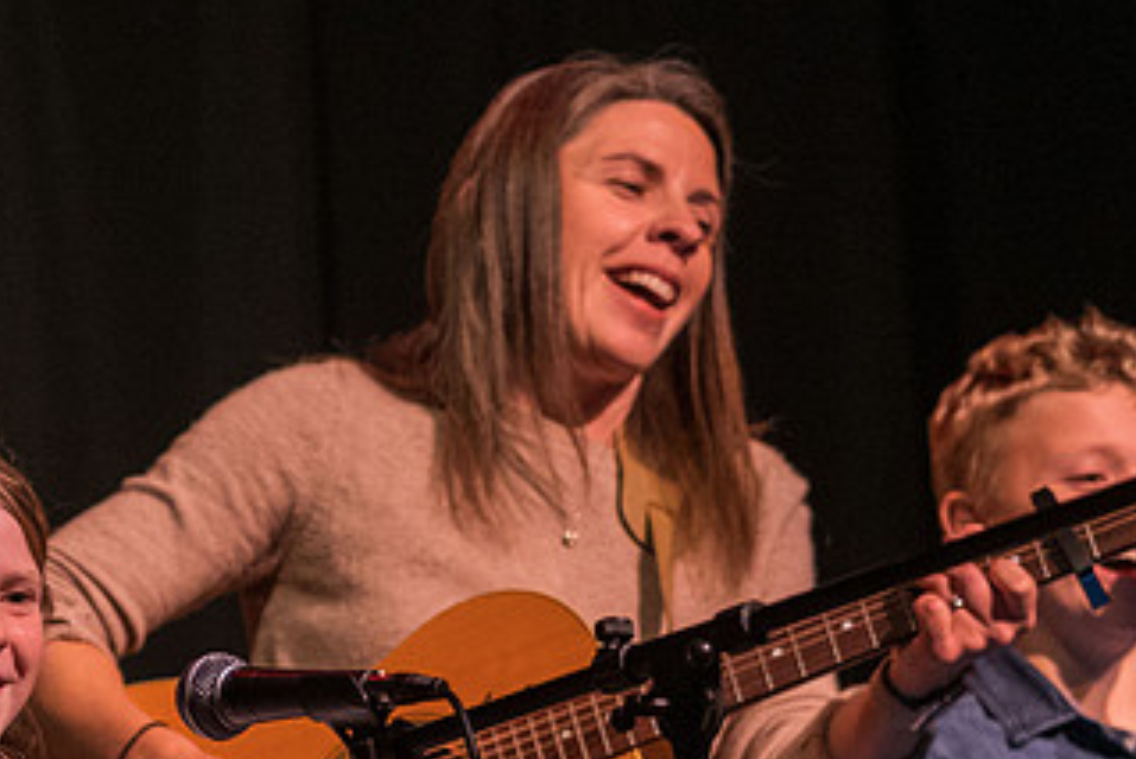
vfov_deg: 4.4
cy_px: 783
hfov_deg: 6.6
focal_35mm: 314
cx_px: 256
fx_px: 9912
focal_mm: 139
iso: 5000
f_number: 4
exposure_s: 1/200
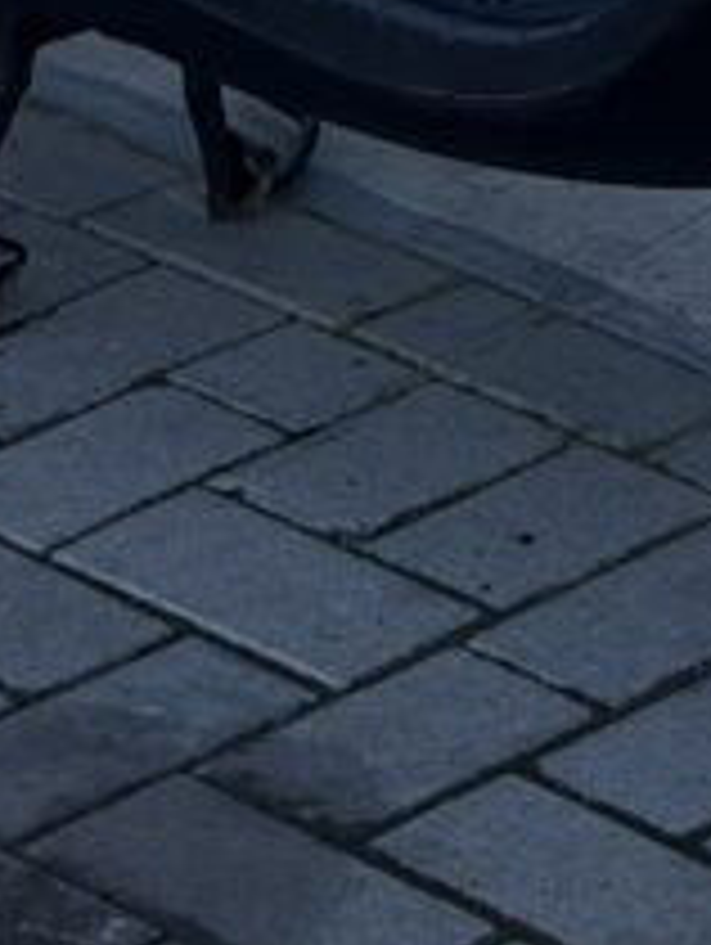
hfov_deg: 6.4
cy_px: -886
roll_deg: -0.3
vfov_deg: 8.1
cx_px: 598
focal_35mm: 234
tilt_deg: -15.0
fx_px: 6395
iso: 80
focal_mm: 6.76
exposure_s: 1/802
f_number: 1.78
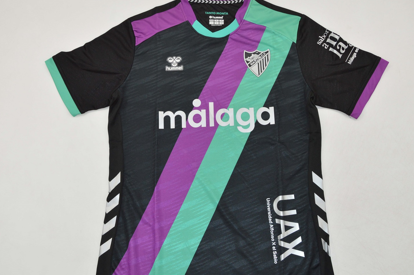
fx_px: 455
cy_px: 155
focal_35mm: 40
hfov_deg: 48.9
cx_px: 206
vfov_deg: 33.6
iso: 400
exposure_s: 1/200
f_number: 8
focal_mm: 21
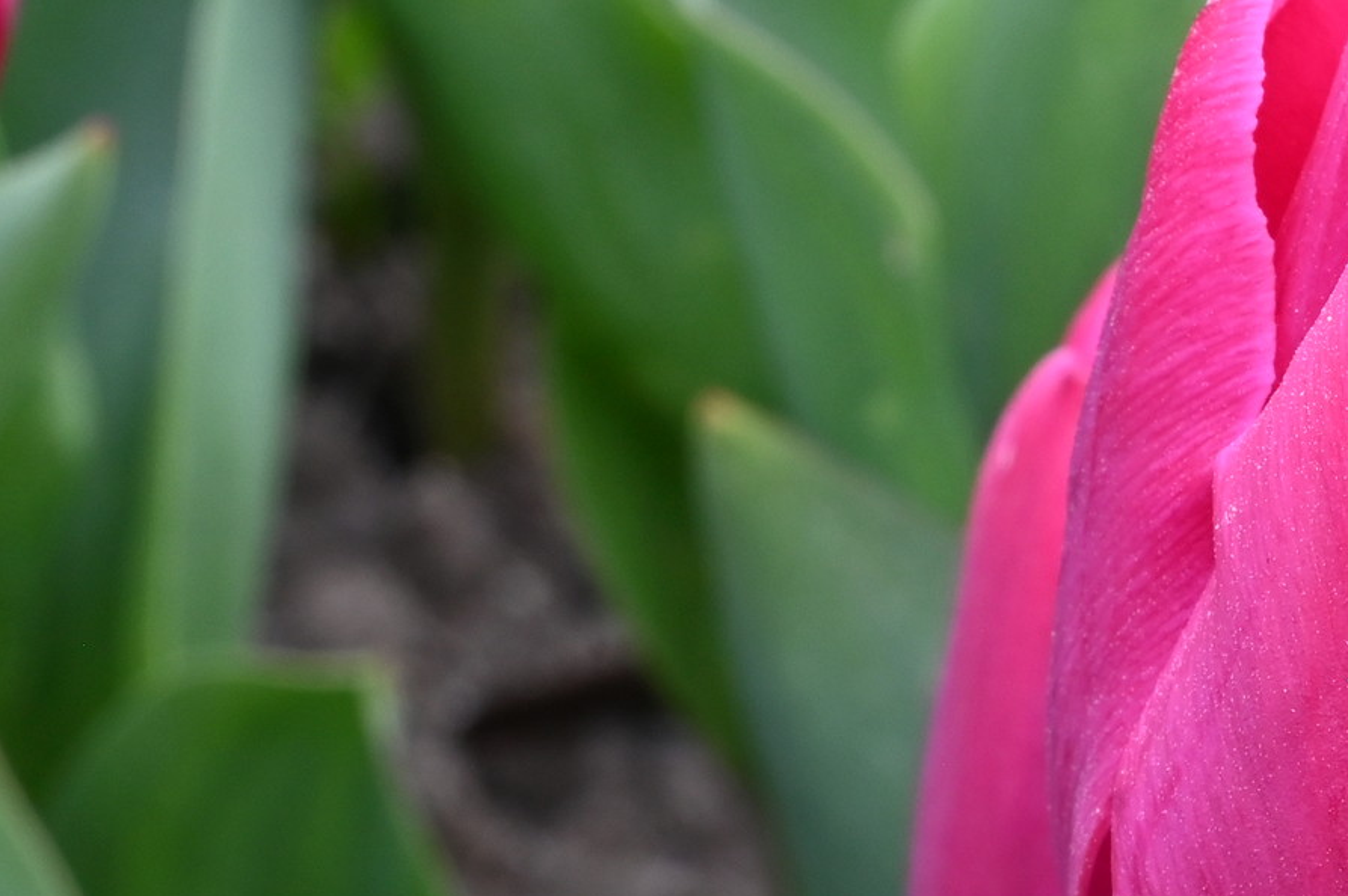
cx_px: 1448
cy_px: 601
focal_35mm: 129
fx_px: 4827
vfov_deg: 10.6
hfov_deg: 15.5
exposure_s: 1/60
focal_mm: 60
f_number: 16
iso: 640
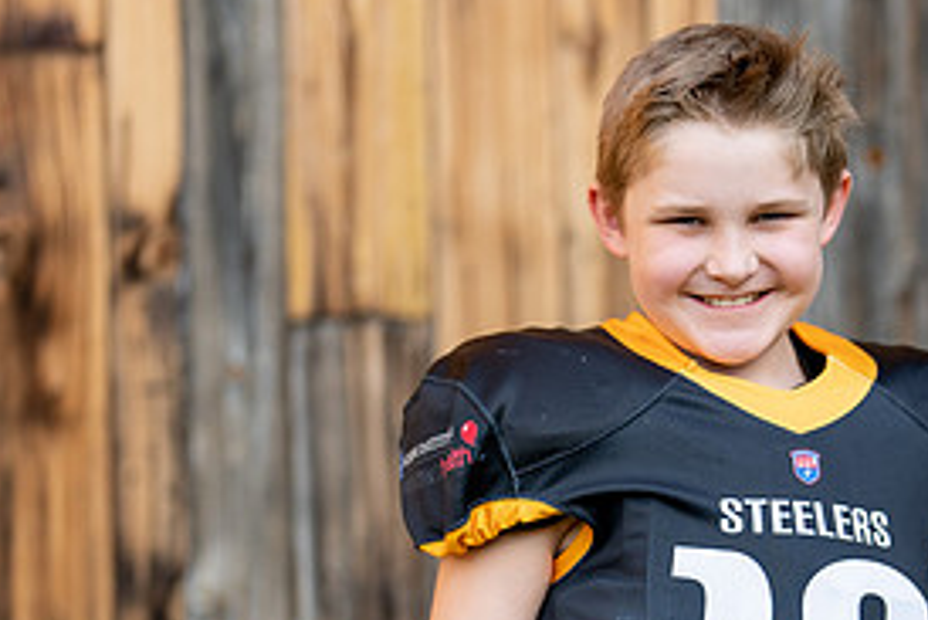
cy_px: 579
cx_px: 734
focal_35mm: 124
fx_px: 3198
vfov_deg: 11.0
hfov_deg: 16.4
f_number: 1.2
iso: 100
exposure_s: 1/2000
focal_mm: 50
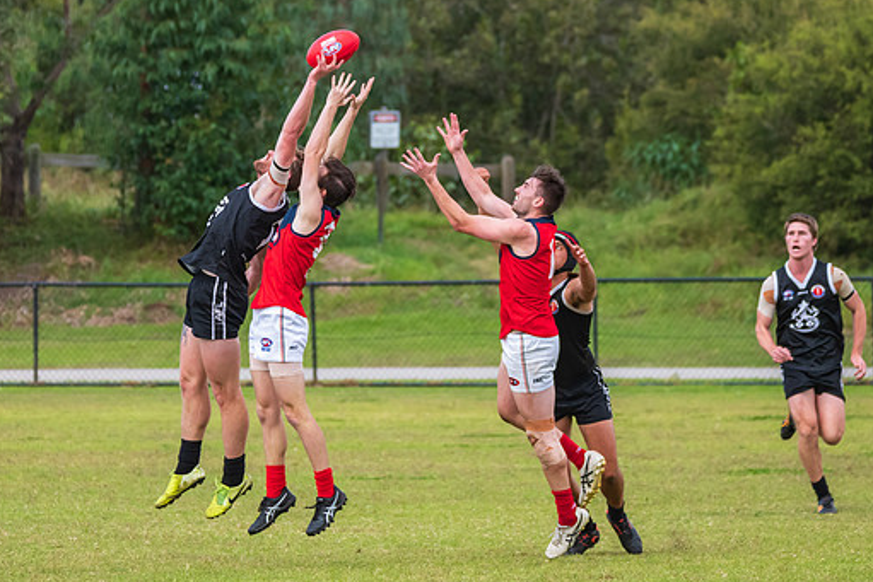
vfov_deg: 3.0
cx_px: 278
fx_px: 11206
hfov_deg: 4.5
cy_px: 194
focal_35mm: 462
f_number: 7.1
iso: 1250
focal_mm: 260
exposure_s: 1/1600
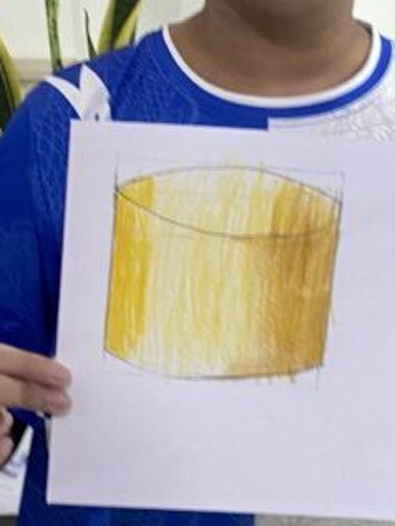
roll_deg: -0.9
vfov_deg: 23.5
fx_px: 1247
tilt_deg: -9.5
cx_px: 216
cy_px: 114
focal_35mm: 82
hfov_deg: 18.0
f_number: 1.8
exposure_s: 1/50
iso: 100
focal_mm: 4.25
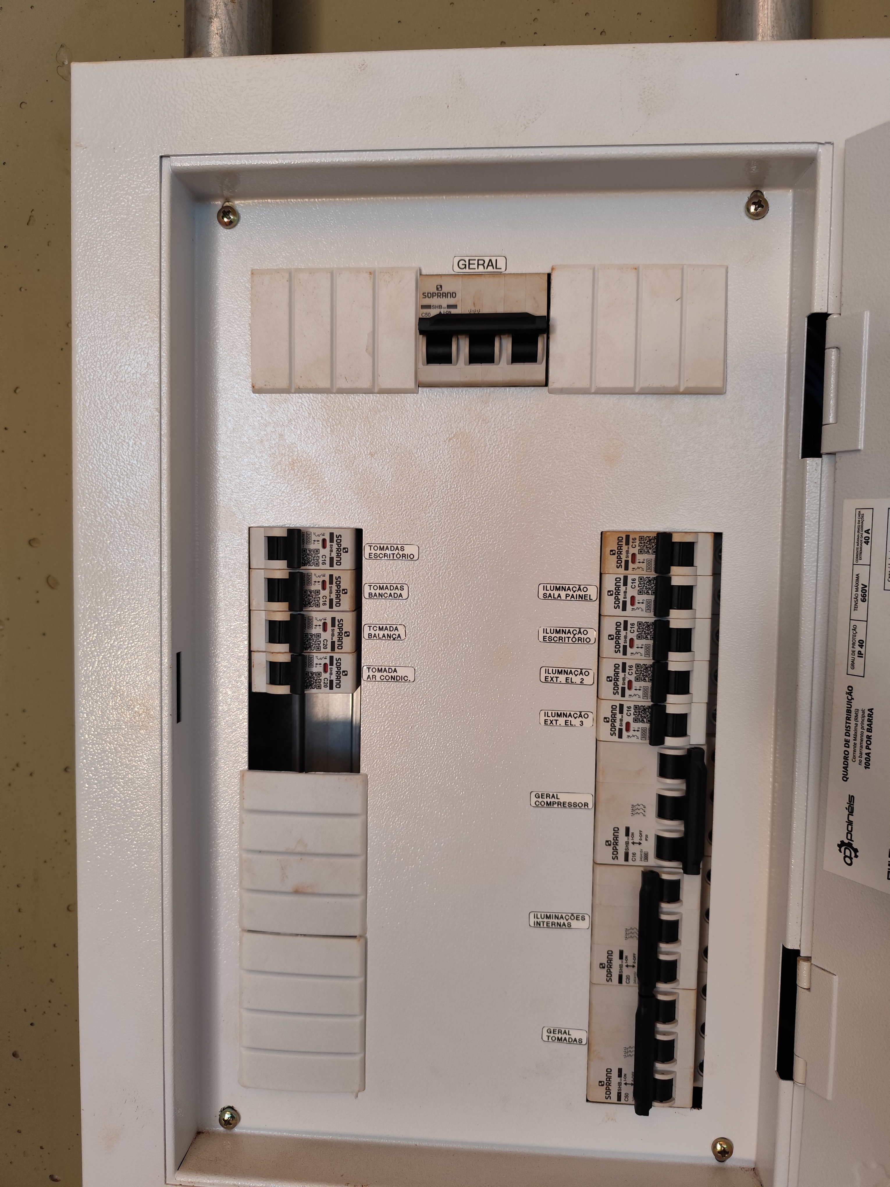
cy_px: 594
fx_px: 788
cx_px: 445
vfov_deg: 73.9
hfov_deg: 58.9
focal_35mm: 23
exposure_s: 1/120
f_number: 1.65
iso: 1000
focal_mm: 6.14
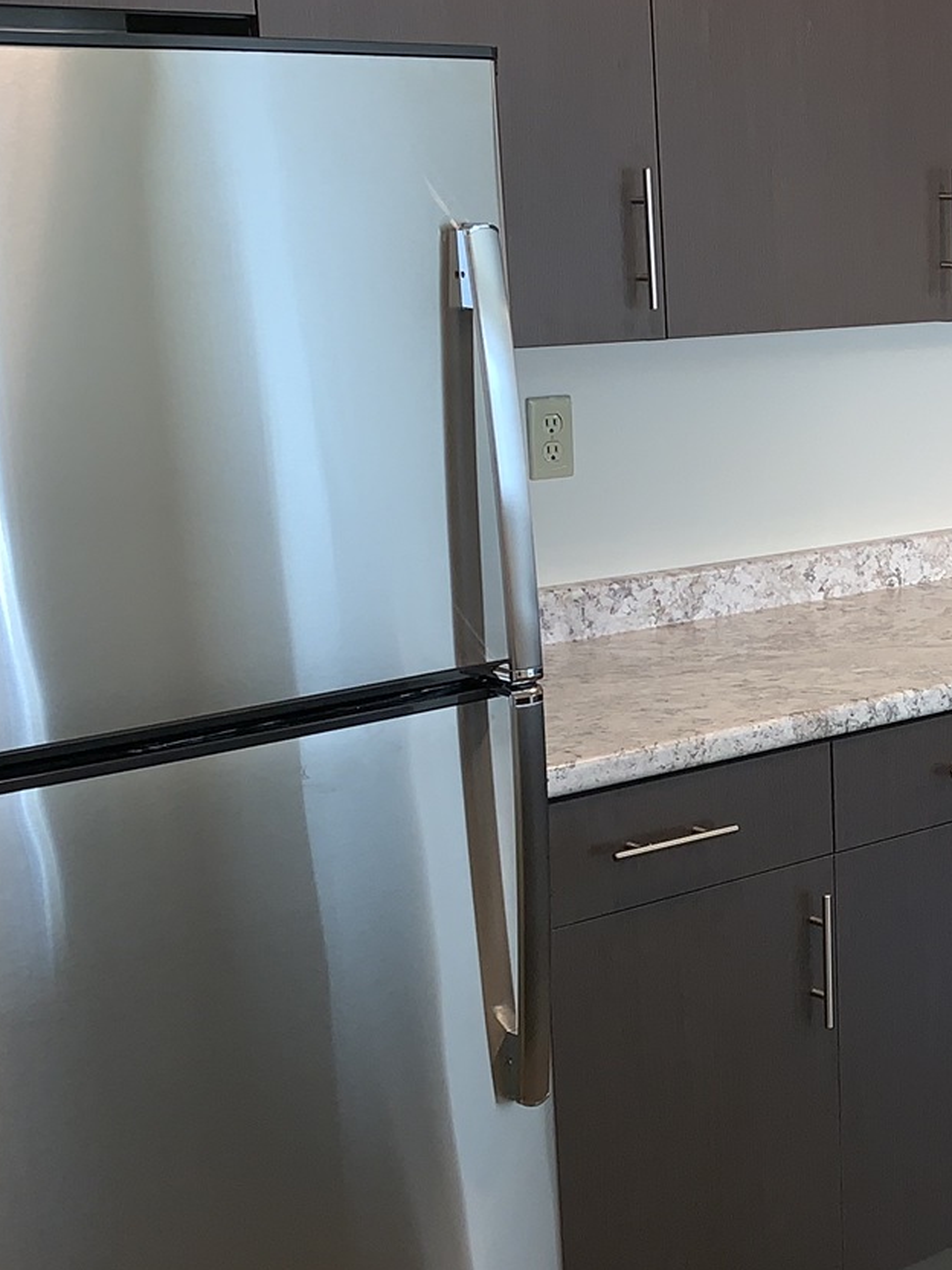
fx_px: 2310
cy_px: 696
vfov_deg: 30.7
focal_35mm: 63
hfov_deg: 22.1
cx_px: 1039
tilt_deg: -12.2
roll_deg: +0.2
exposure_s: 1/30
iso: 25
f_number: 1.8
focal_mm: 4.25
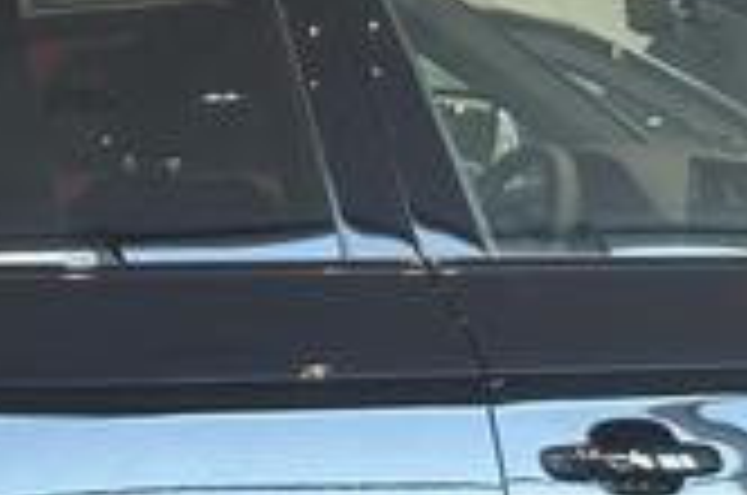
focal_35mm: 213
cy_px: 614
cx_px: 135
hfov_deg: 9.7
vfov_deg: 6.4
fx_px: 4411
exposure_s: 1/50
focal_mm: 5.96
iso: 80
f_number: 1.6
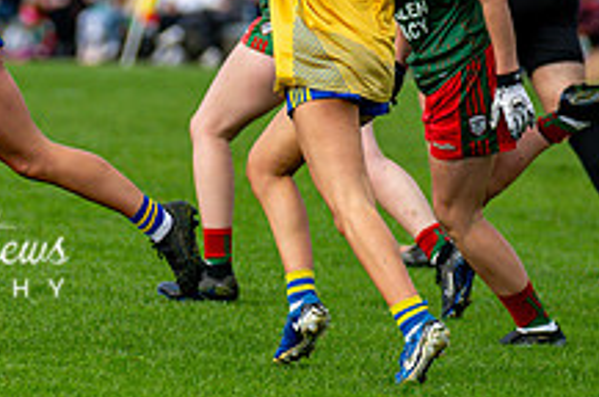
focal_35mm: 781
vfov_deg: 1.8
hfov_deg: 2.6
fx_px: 12976
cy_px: 201
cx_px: -119
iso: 360
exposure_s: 1/3200
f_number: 2.8
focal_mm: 195
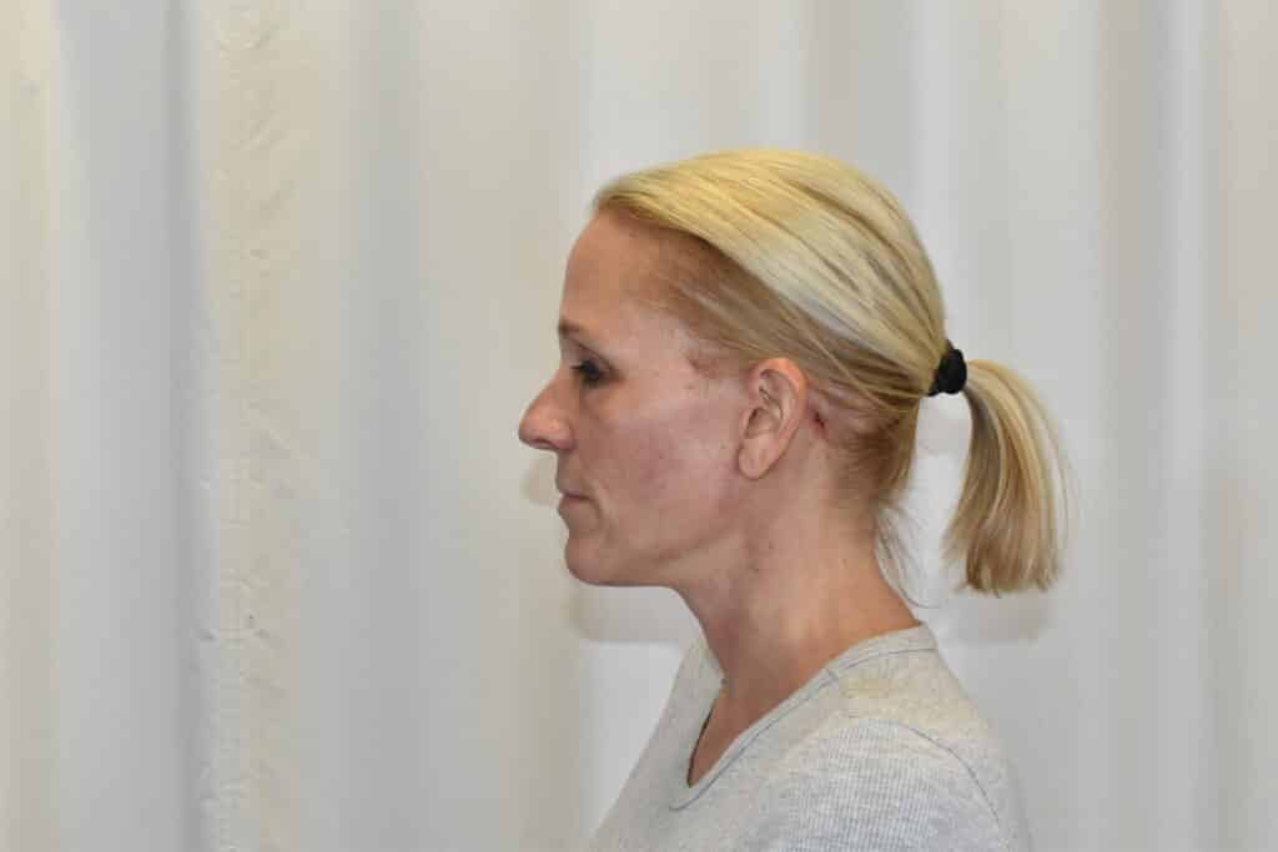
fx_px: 1544
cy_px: 426
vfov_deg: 30.9
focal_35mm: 44
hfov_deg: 45.0
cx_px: 639
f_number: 10
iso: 1250
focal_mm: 29
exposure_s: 1/125
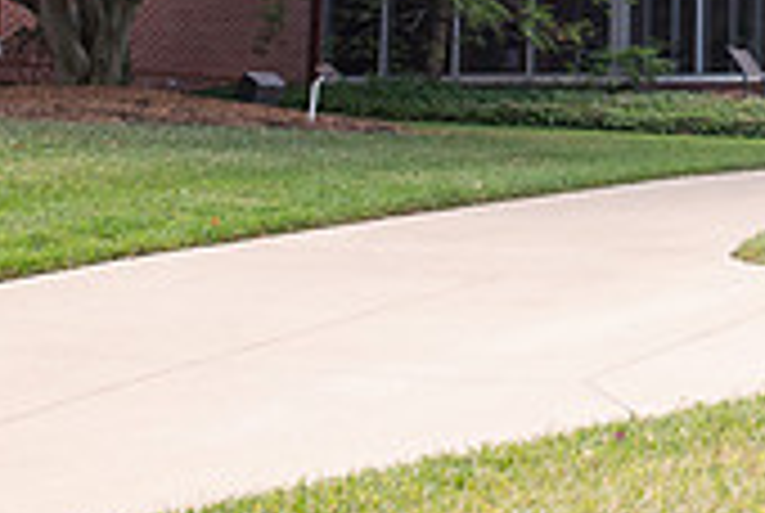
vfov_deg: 12.2
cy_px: -173
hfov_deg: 18.3
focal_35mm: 109
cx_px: 756
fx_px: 2320
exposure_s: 1/250
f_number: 4
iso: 400
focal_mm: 32
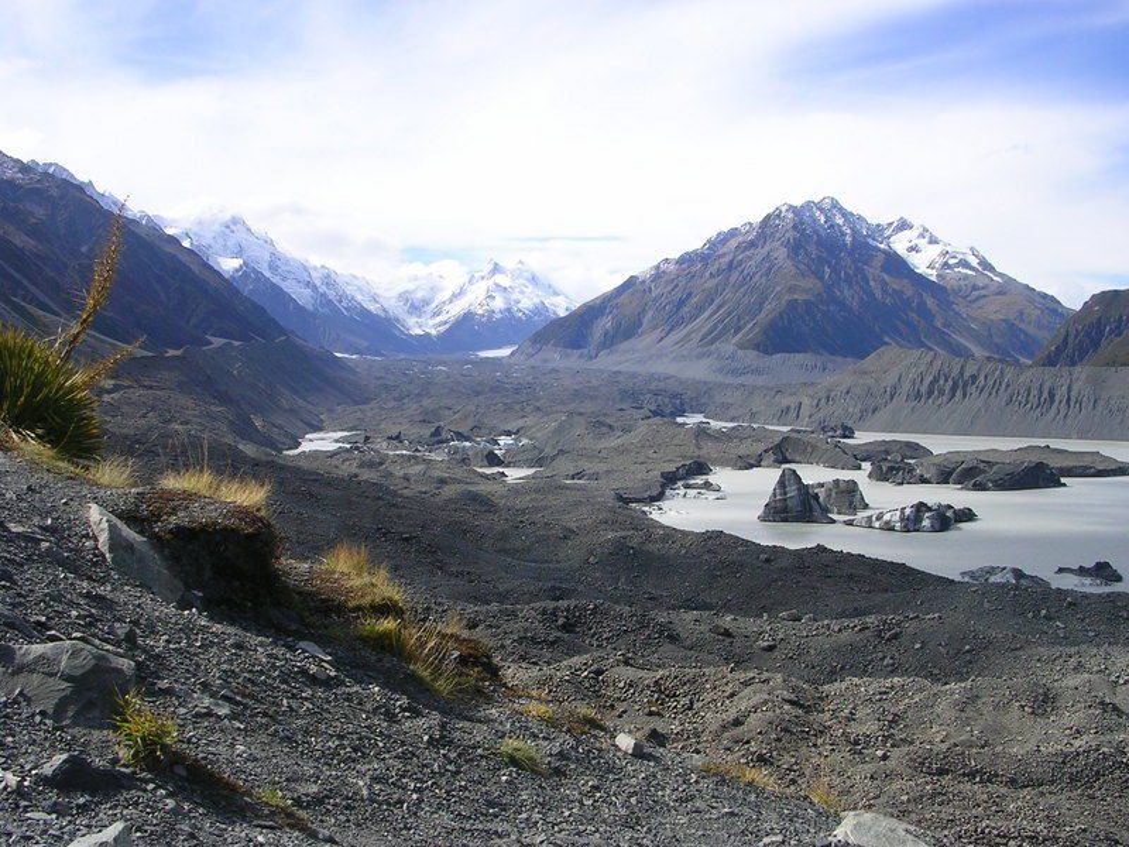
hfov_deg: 49.0
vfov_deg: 37.7
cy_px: 424
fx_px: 1239
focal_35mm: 38
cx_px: 564
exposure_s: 1/355
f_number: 5.6
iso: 50
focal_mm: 5.8
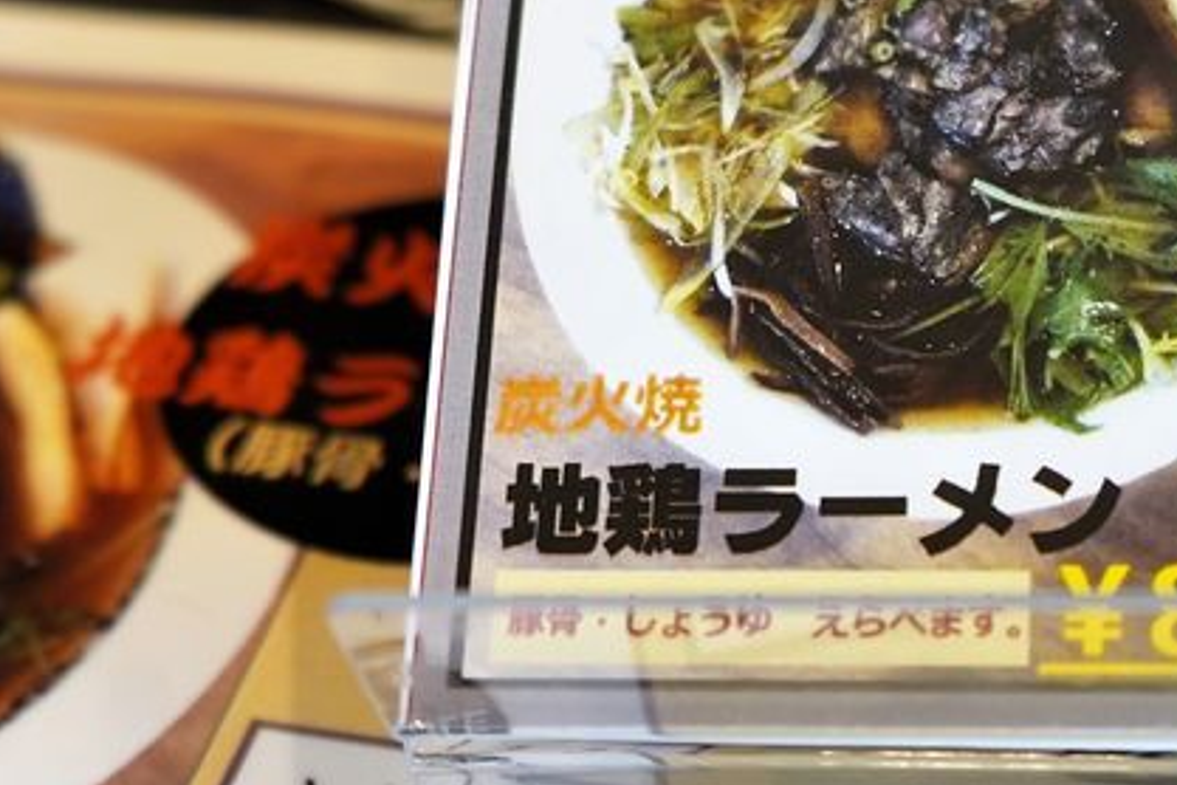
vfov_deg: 11.5
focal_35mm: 118
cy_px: 88
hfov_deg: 17.3
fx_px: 3858
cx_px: 742
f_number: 4.5
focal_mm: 41
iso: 800
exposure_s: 1/160
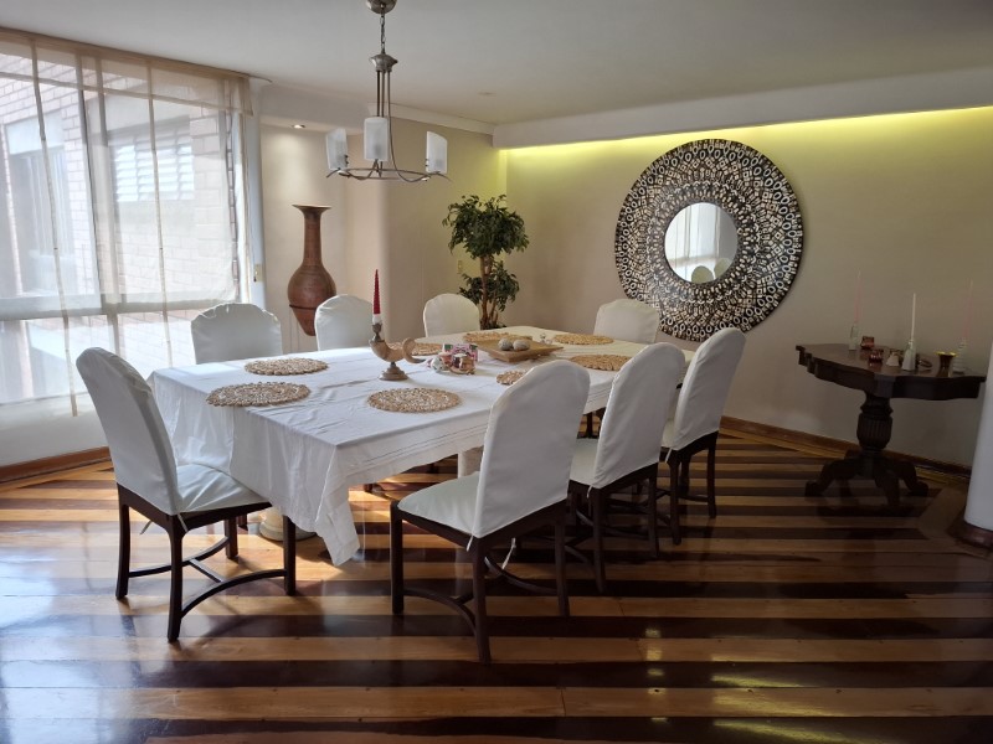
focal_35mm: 23
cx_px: 496
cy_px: 372
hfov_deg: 73.9
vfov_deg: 58.9
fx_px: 660
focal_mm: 5.54
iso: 250
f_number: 1.8
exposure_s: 1/60
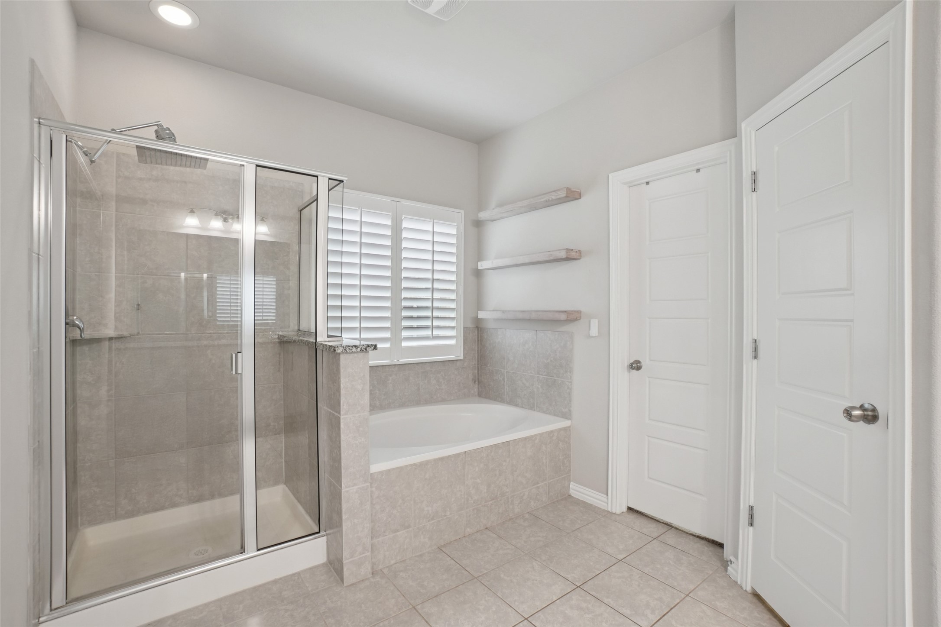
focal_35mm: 15
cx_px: 470
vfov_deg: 77.3
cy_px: 314
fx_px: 392
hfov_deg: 100.4
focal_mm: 10
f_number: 8
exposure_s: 1/13
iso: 400
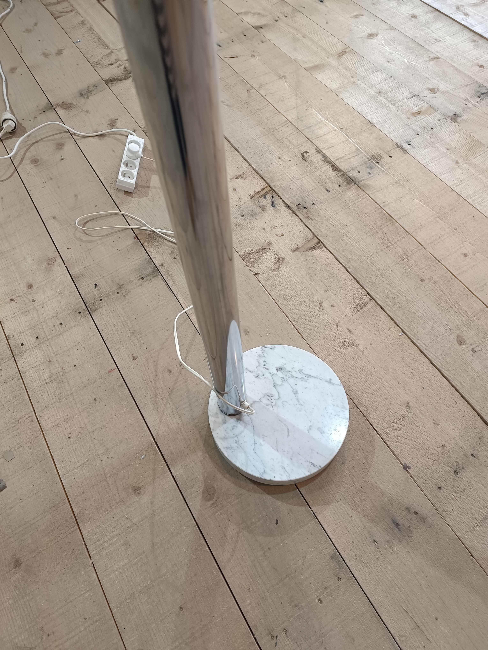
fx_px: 451
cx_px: 244
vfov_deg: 71.6
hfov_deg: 56.8
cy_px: 325
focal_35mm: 24
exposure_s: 1/100
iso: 1094
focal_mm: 6.14
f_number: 1.65
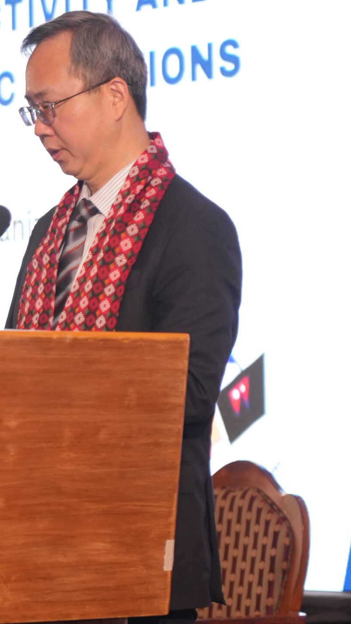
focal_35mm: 196
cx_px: -7
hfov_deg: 6.2
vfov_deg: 11.0
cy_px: 281
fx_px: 3244
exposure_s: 1/125
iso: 2500
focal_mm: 105
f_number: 4
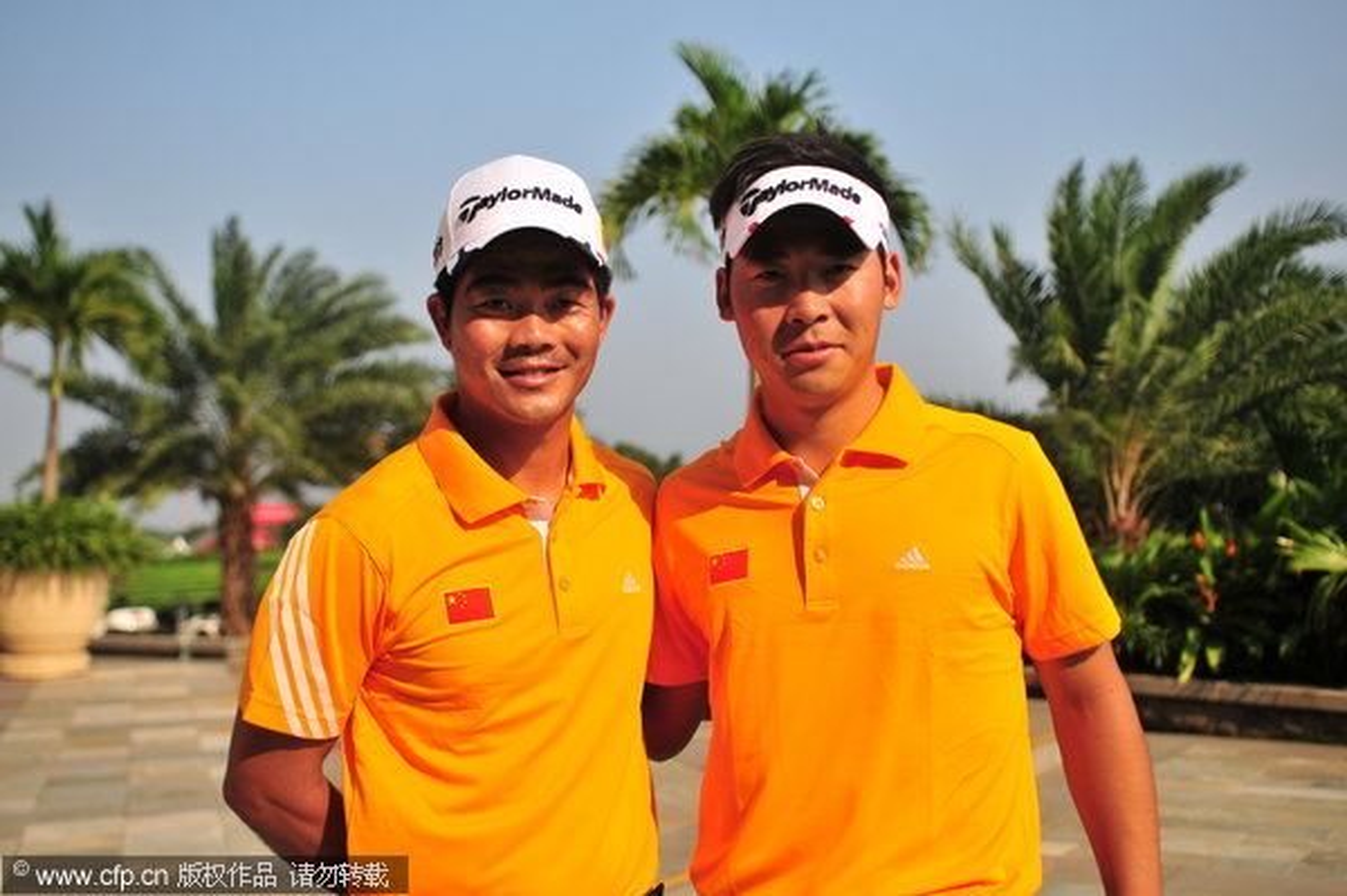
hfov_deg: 42.4
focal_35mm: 46
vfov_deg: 28.9
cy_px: 448
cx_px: 674
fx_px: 1738
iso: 200
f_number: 2.8
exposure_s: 1/4000
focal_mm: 31
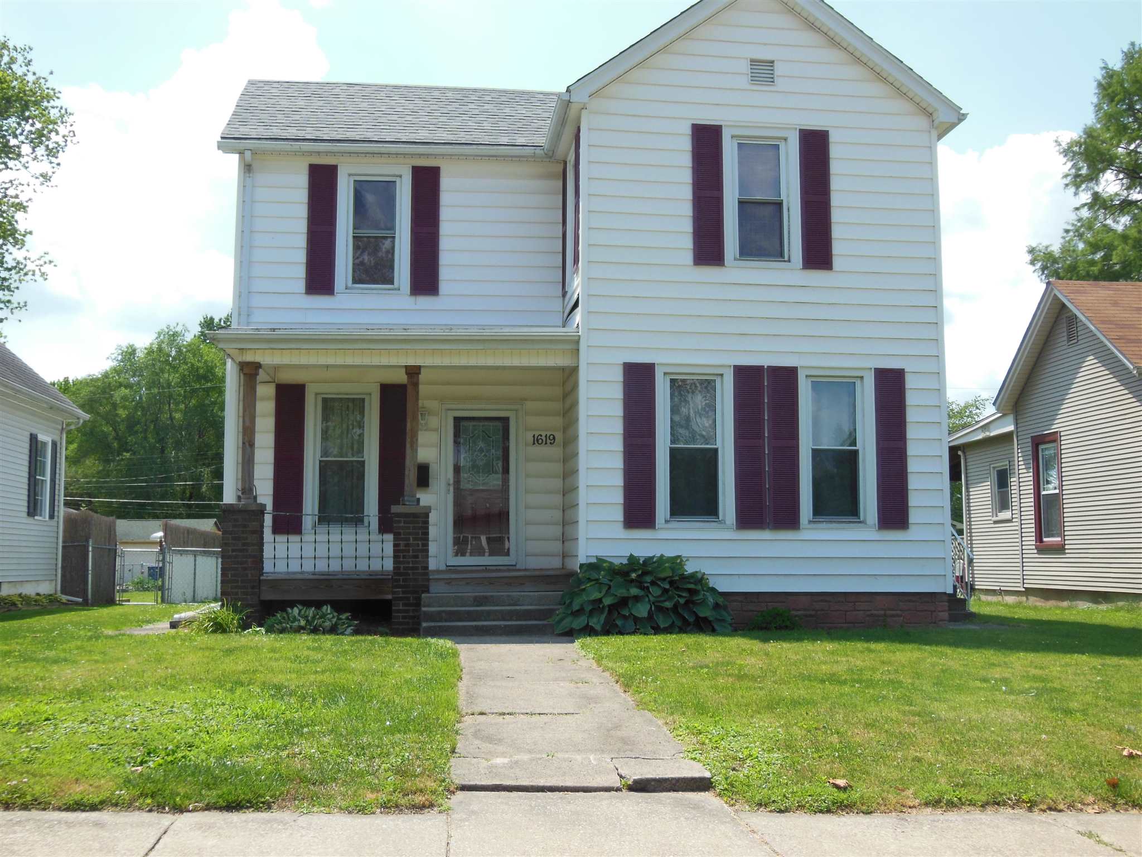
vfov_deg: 36.8
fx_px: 1287
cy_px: 428
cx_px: 571
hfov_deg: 47.9
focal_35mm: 39
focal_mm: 6.9
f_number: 4.1
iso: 125
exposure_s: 1/640
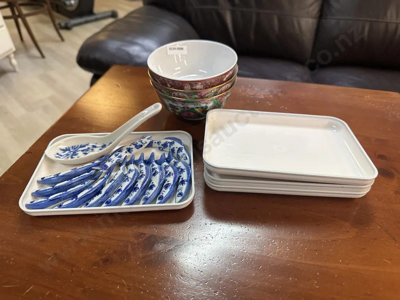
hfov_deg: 71.6
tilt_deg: -39.3
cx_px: 200
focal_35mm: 24
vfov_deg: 56.8
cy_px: 150
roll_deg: -0.7
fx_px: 277
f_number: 1.78
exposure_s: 1/100
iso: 200
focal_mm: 6.86
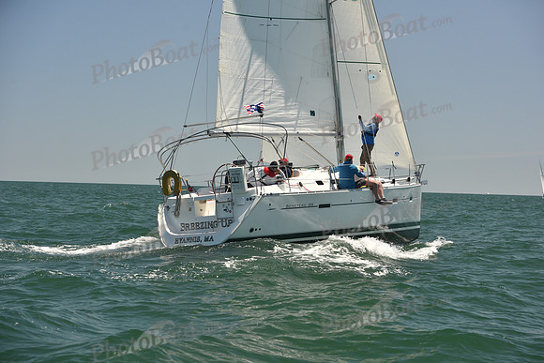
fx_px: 1058
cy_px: 182
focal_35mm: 70
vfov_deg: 19.5
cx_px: 272
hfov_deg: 28.8
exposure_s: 1/800
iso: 250
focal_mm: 70
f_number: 5.6
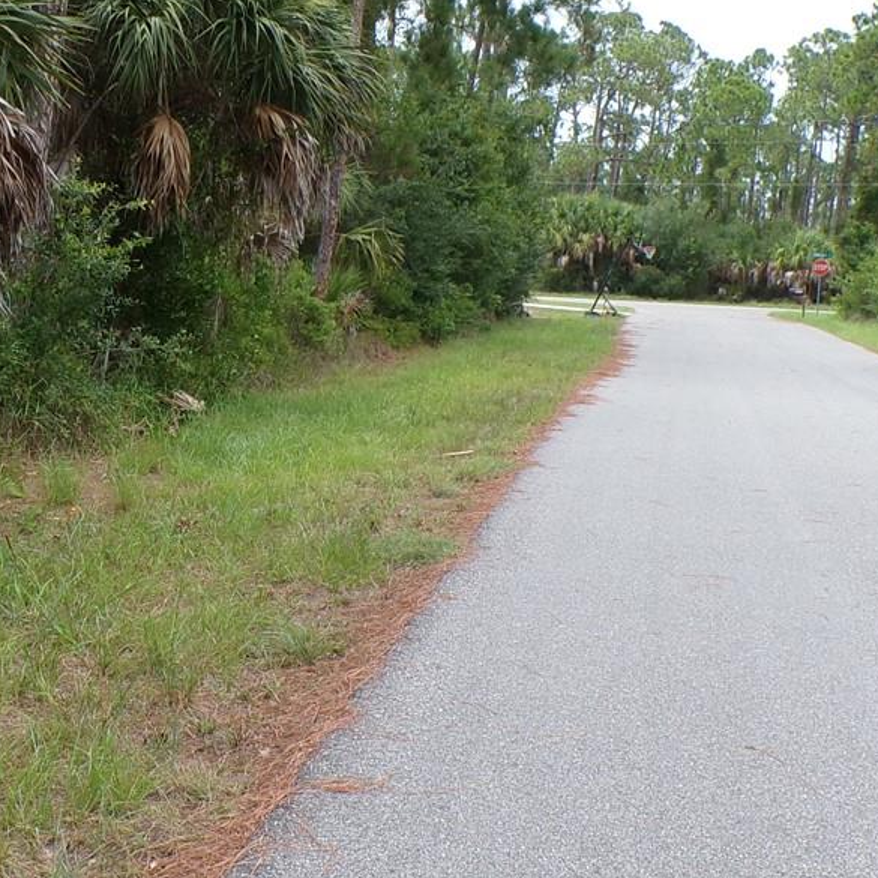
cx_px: 275
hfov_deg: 29.3
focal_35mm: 58
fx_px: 1664
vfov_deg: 29.4
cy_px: 558
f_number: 4.4
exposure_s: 1/200
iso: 100
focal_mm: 4.3
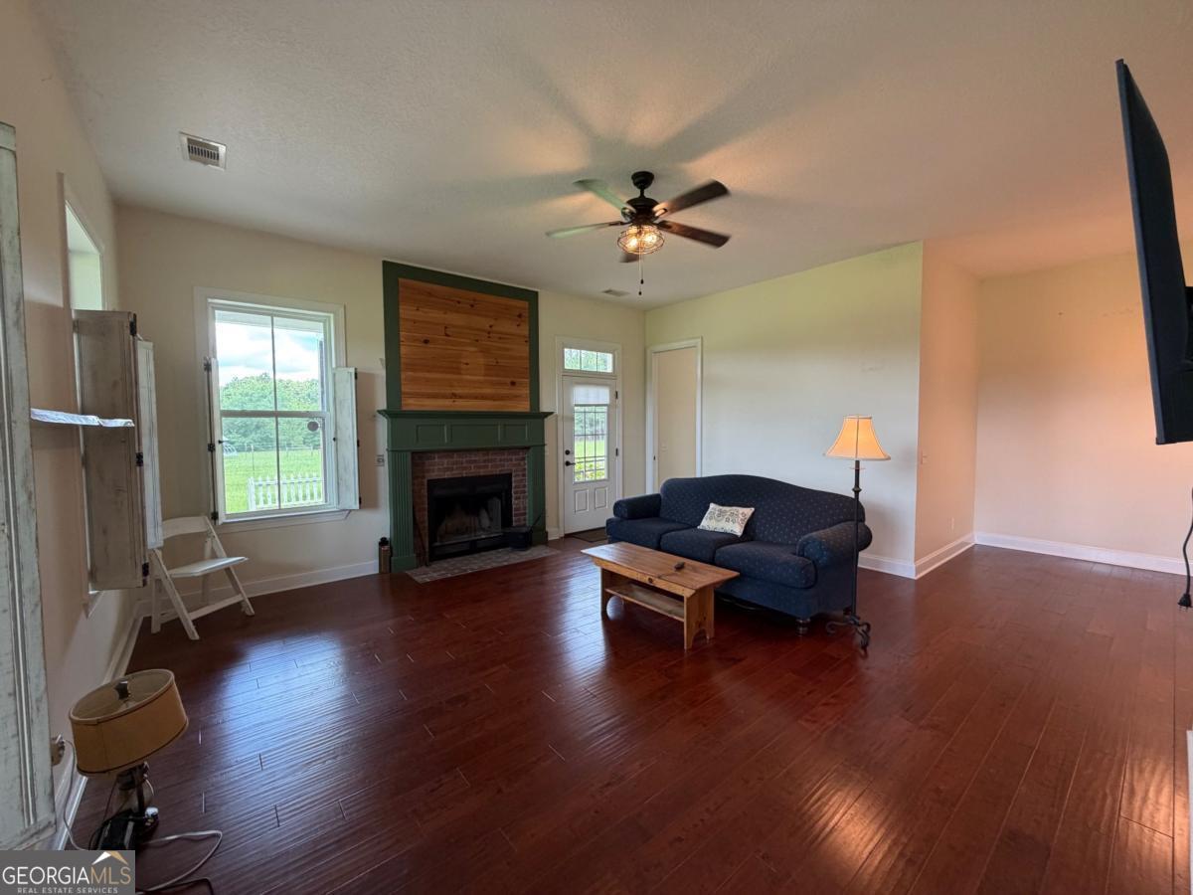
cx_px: 596
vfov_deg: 85.7
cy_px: 448
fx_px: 482
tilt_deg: -2.6
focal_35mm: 14
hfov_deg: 102.1
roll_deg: +0.9
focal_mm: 2.22
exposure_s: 1/60
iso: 160
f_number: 2.2
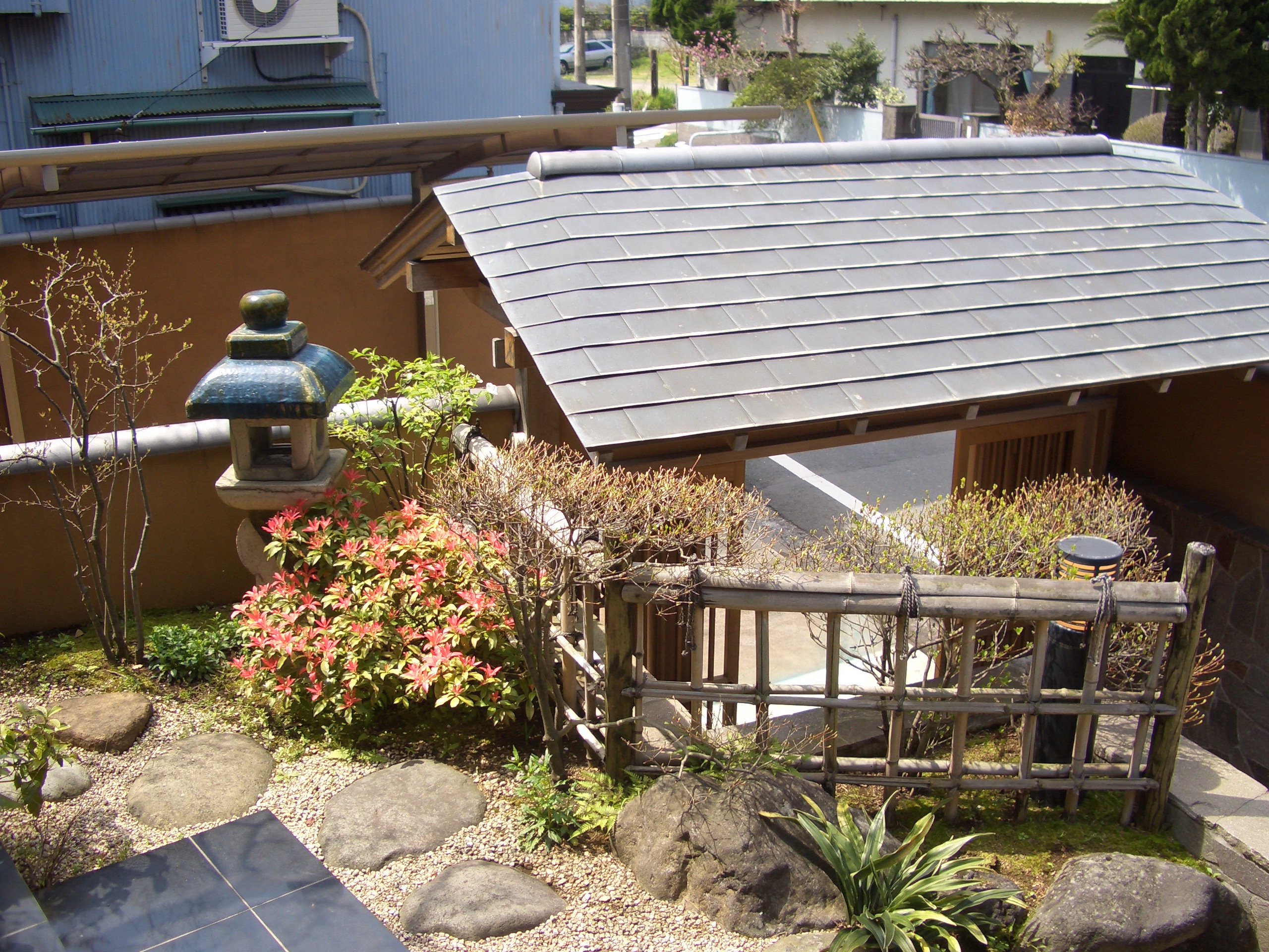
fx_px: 1283
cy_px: 476
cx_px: 634
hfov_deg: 52.6
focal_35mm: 35
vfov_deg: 40.7
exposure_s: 1/400
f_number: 2.6
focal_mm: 5.8
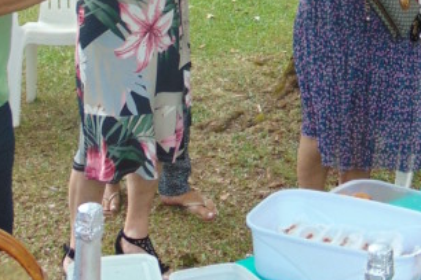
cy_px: -62
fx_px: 1017
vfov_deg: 15.1
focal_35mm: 87
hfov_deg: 23.3
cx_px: 268
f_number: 3
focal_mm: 4.5
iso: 80
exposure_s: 1/125
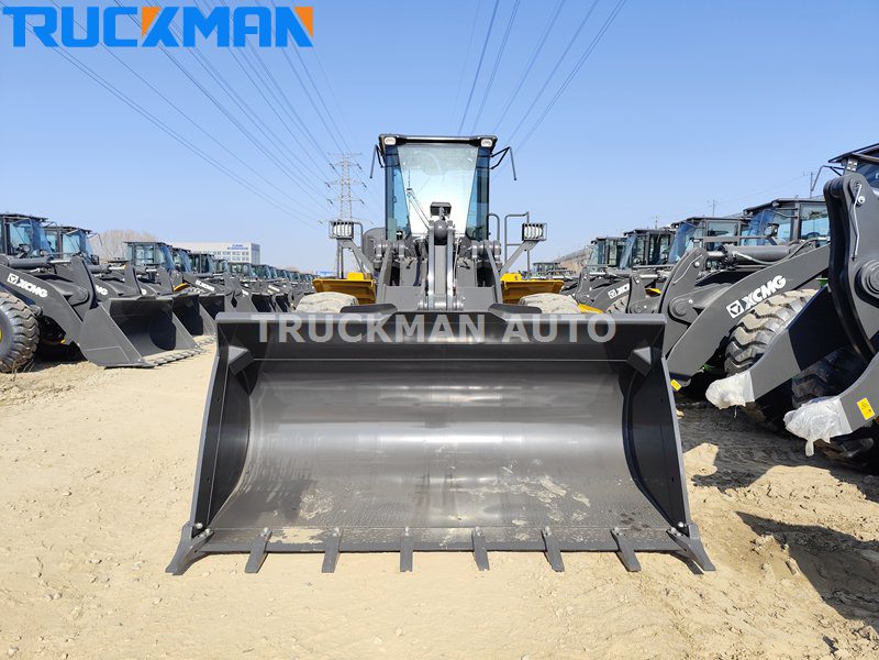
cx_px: 440
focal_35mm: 23
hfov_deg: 73.9
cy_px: 330
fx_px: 584
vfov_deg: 58.9
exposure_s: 1/835
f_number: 1.65
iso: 50
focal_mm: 6.14
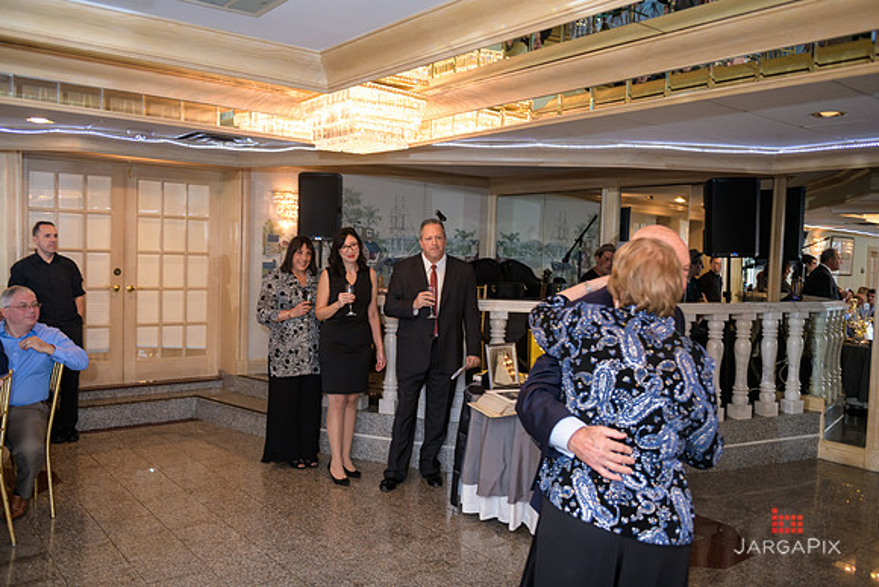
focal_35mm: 31
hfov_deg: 60.3
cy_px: 294
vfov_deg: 42.3
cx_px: 440
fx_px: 757
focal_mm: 31
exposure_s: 1/125
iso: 800
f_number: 3.2
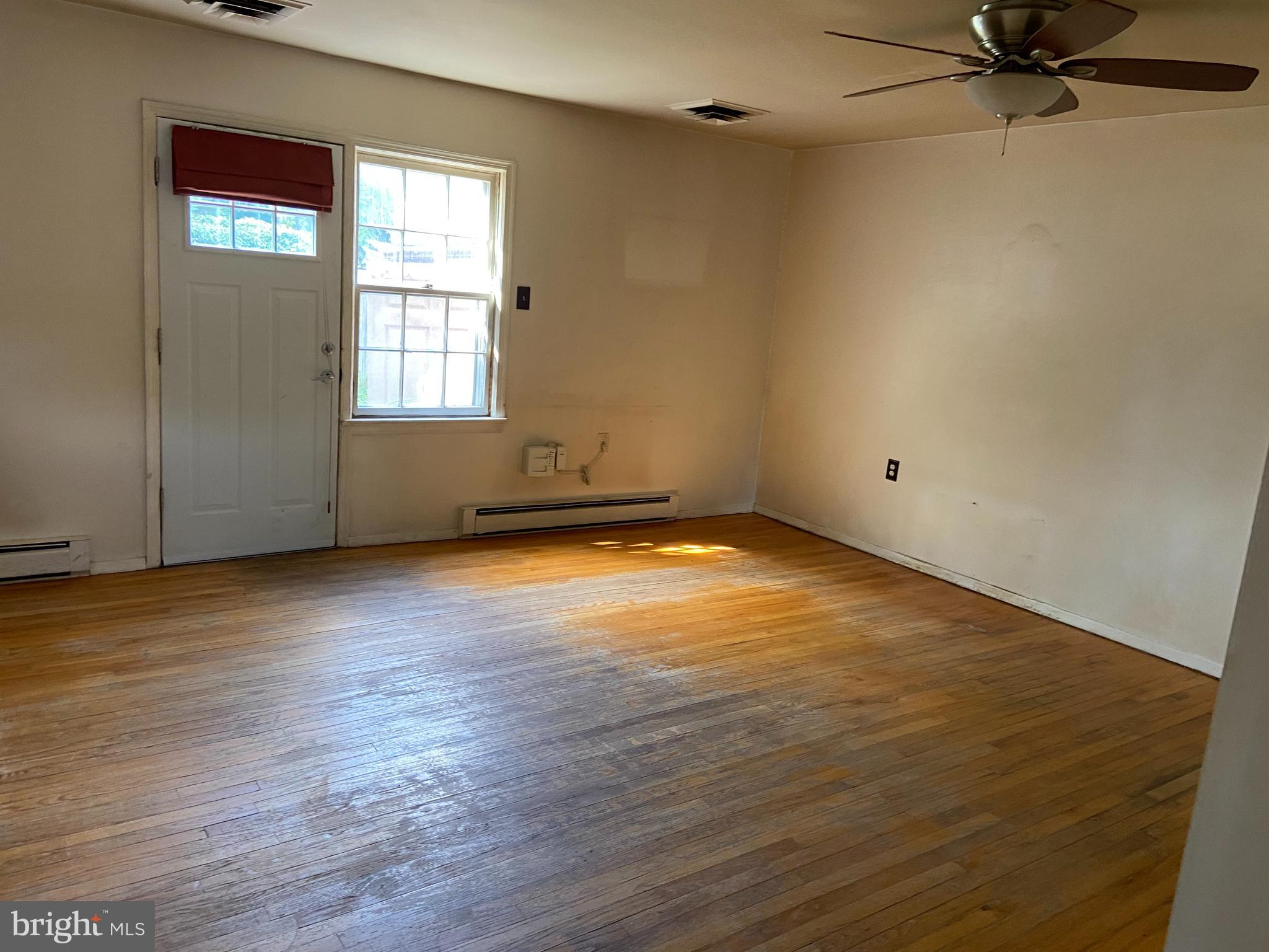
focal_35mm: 26
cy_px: 476
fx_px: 953
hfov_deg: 67.3
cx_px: 634
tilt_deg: -10.9
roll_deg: -4.4
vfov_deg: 53.1
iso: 160
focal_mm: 4.25
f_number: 1.8
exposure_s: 1/60
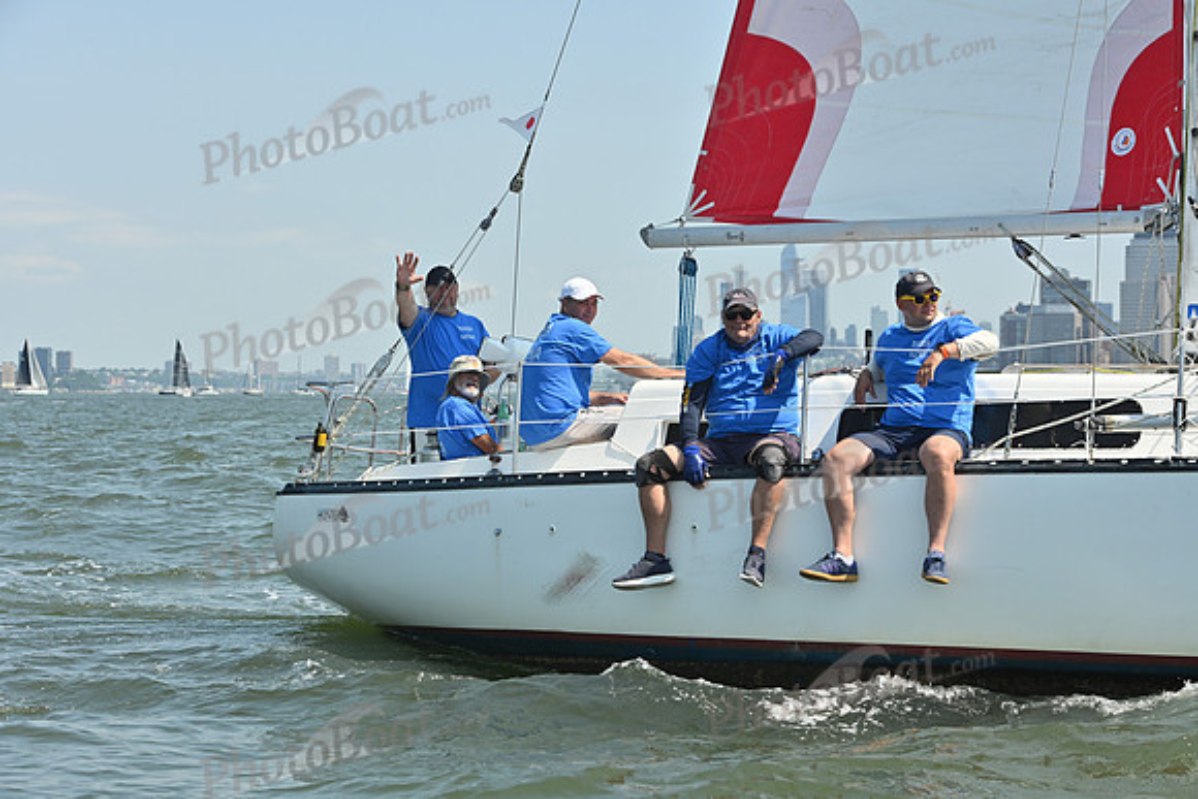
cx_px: 599
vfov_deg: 16.1
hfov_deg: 23.9
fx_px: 2829
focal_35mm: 85
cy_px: 400
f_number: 7.1
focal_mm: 85
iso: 320
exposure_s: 1/1250
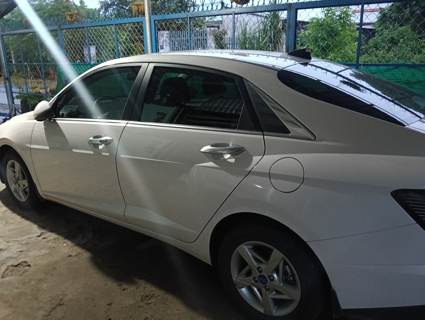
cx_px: 212
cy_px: 160
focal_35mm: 27
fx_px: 332
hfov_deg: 65.2
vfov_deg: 51.5
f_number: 1.8
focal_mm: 3.98
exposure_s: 1/14.3
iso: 2000
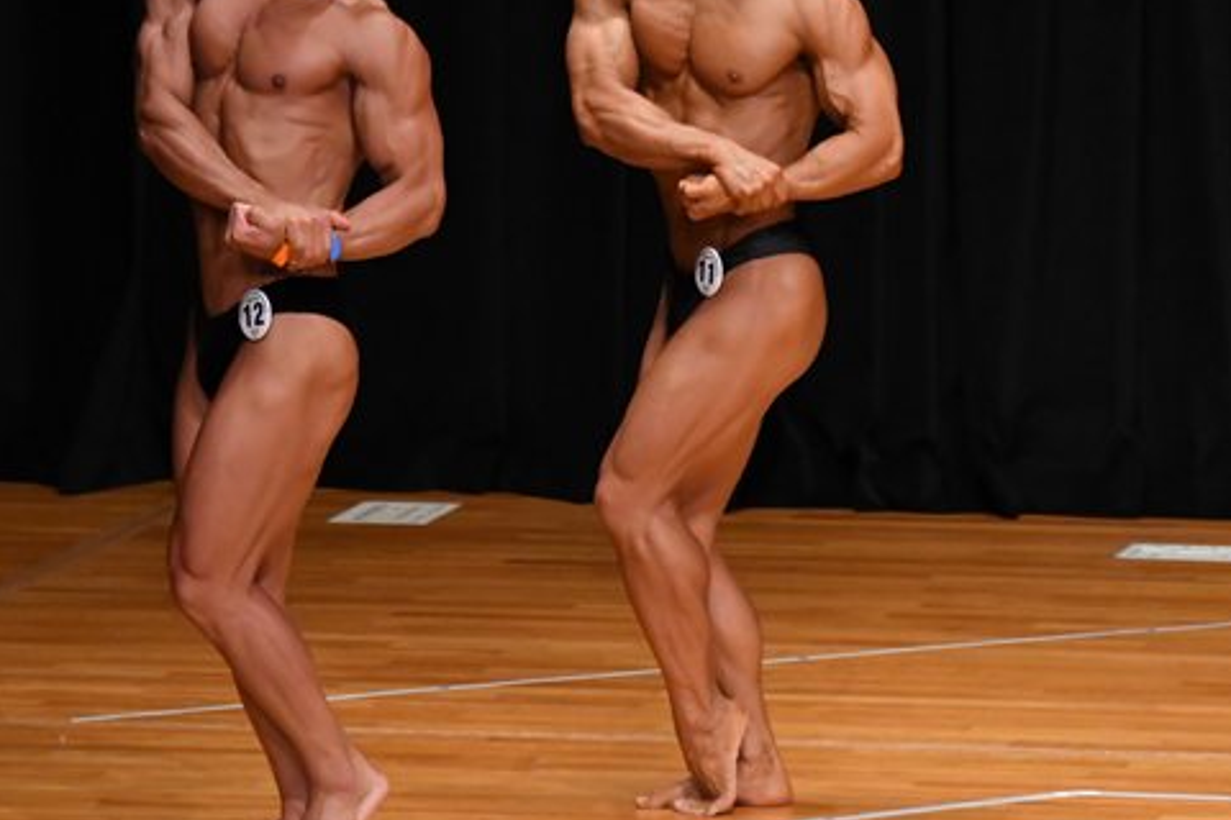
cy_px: 305
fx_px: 14908
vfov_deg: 3.2
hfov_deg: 4.7
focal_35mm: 436
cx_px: 622
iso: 4000
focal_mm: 180
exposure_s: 1/400
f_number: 5.6
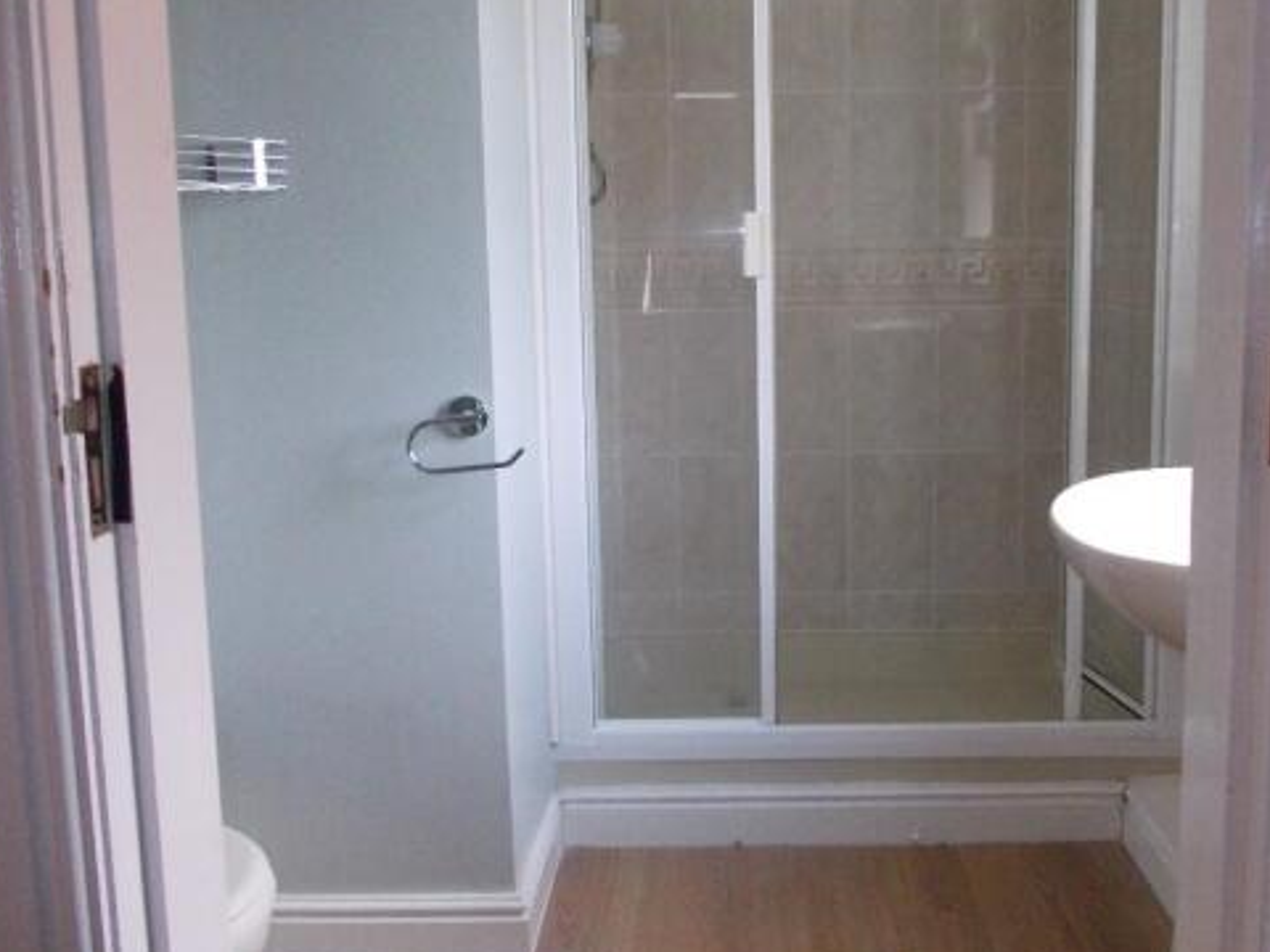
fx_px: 1247
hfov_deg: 53.7
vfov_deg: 41.7
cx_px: 737
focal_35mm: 34
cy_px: 424
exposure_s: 1/60
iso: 320
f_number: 2.7
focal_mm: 4
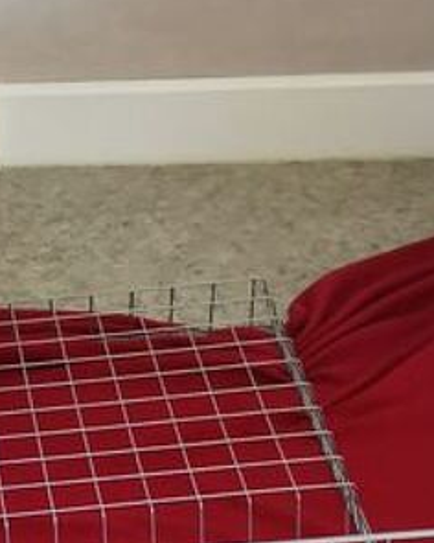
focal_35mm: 106
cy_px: 566
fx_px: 1702
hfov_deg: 14.1
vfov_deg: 17.6
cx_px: -70
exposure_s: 1/25
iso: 400
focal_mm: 2.26
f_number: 2.2
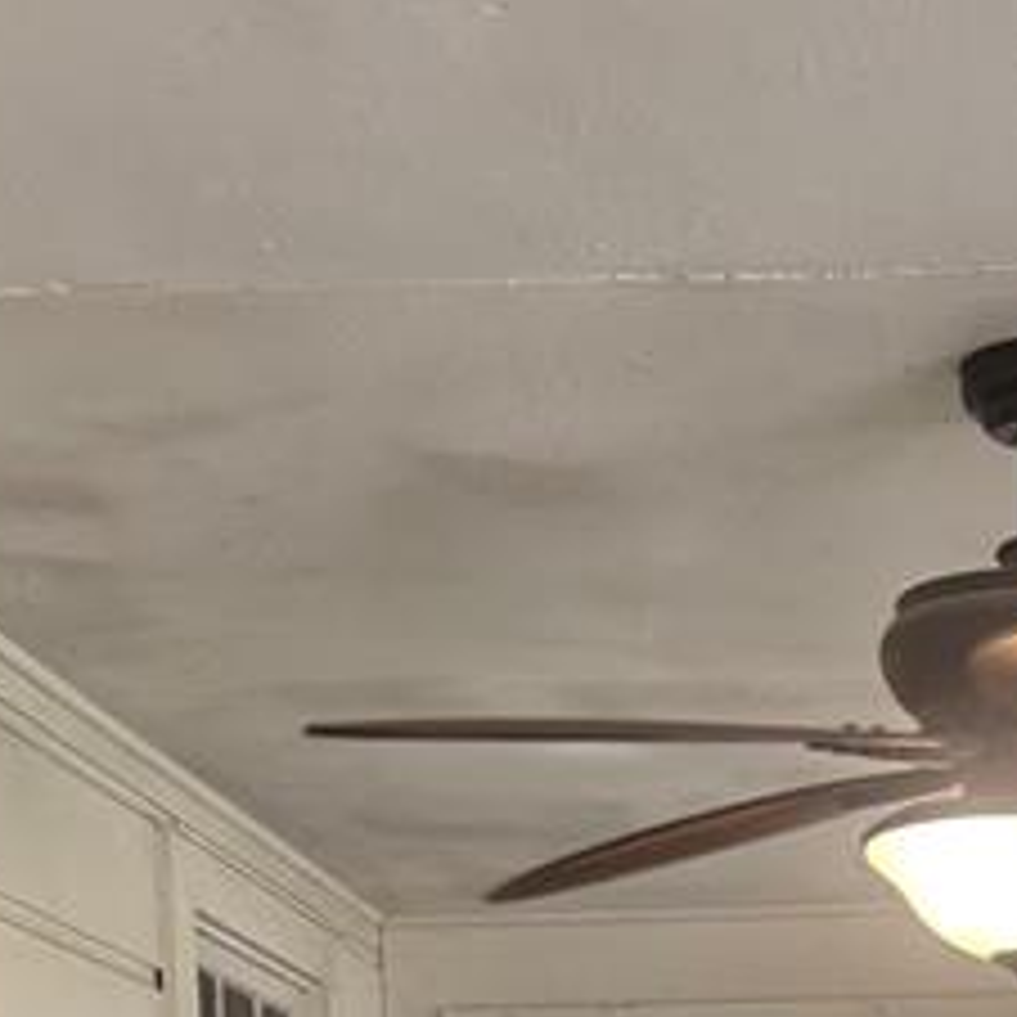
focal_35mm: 78
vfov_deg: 19.1
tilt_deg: -3.4
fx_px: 2593
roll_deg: +0.9
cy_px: 1575
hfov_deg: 21.8
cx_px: 868
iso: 100
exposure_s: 1/120
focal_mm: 5.96
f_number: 1.6
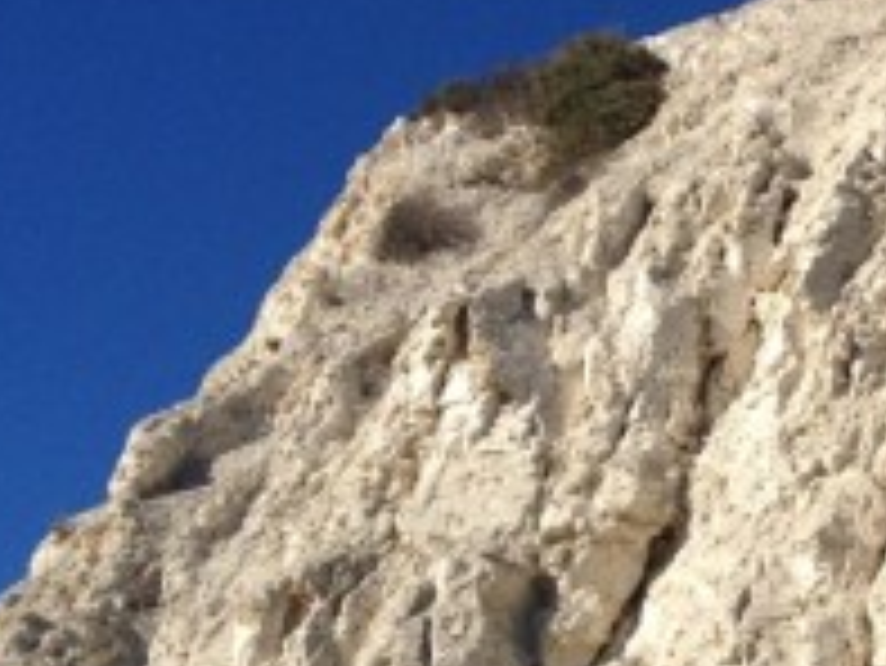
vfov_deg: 13.4
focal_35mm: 110
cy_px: 475
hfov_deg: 17.1
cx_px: 1039
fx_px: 2817
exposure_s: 1/2404
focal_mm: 4.28
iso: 50
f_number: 2.4
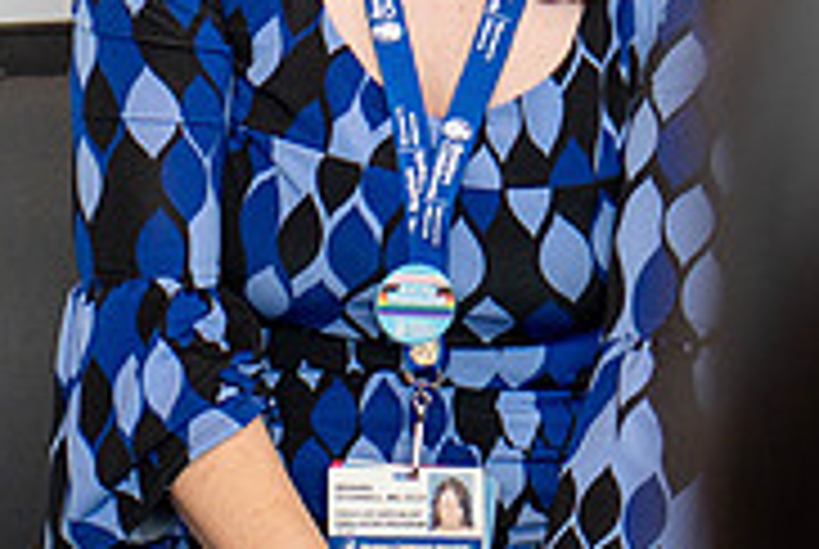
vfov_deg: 3.4
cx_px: 130
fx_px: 9343
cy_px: -64
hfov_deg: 5.0
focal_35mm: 410
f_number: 1.8
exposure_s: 1/320
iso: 500
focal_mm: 85
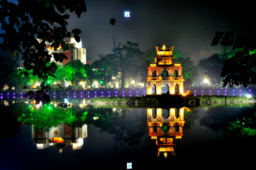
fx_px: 479
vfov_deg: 20.1
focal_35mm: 68
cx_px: 128
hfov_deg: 29.9
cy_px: 85
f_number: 4.8
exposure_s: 1/8
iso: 1000
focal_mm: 45
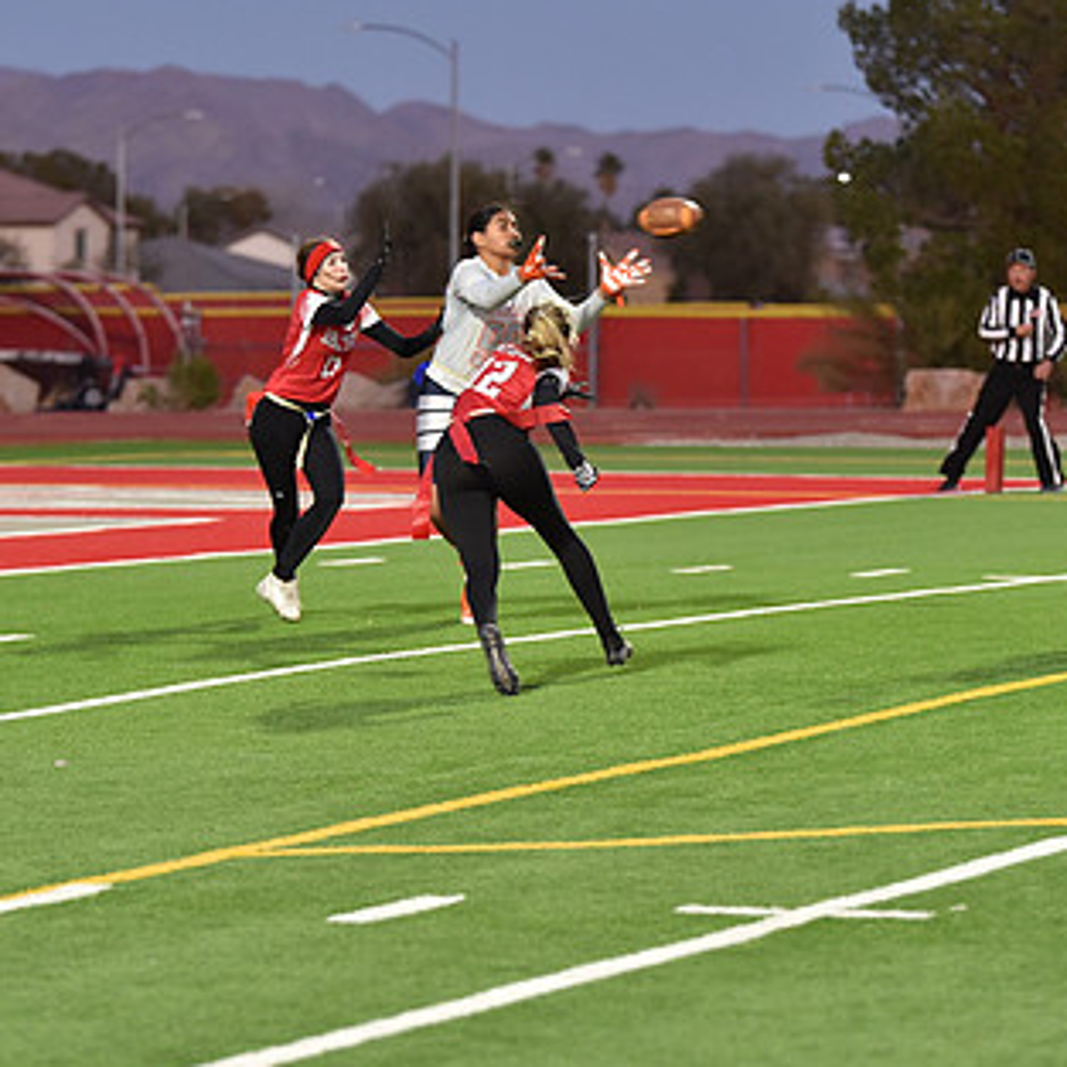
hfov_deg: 8.9
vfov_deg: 8.9
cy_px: 452
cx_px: 580
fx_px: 6870
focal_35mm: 197
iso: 2000
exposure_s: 1/500
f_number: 2.8
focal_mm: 125
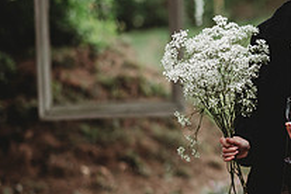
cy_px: 86
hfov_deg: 8.6
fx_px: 1924
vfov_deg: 5.8
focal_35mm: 238
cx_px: 351
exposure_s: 1/640
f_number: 1.8
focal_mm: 85
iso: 200
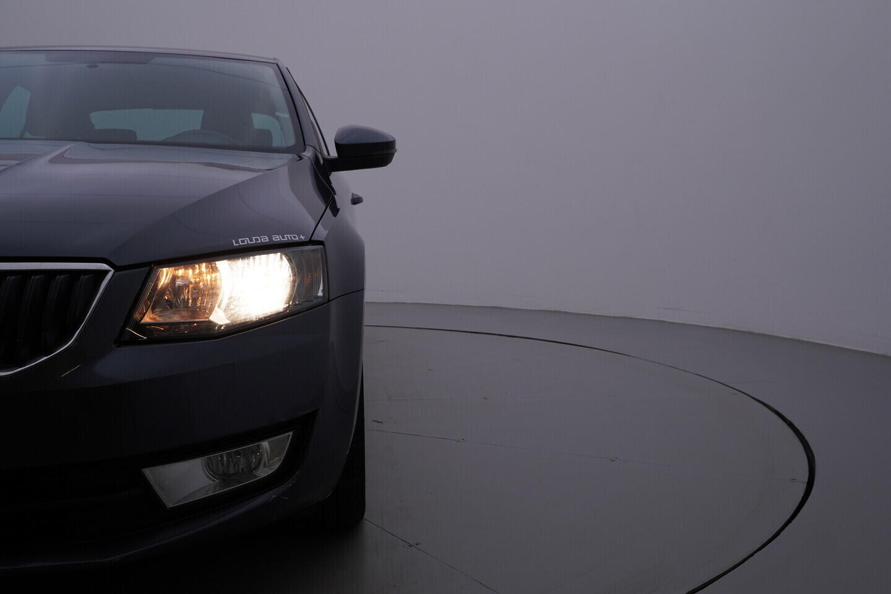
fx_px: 891
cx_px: 446
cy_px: 297
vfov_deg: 36.9
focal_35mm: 36
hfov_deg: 53.1
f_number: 5.6
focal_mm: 24
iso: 125
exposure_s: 1/160
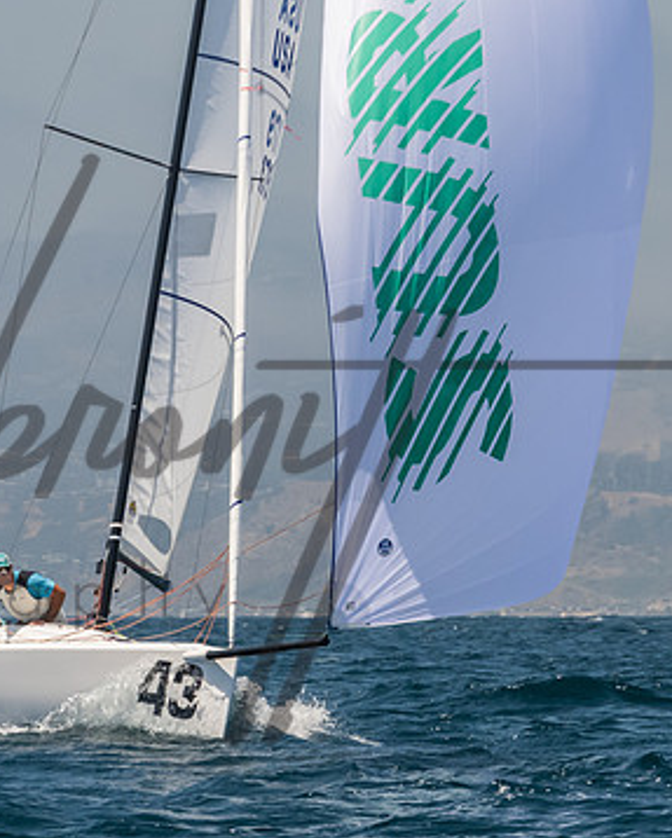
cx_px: 247
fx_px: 11620
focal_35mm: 468
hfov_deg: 3.3
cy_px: 232
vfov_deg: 4.1
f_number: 9
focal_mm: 145
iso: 640
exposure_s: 1/640
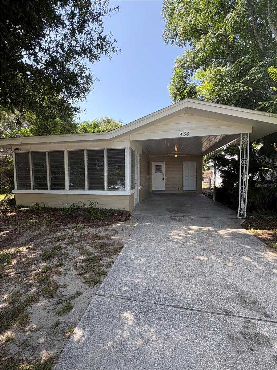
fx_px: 149
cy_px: 185
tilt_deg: -5.5
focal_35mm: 14
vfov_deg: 102.1
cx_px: 138
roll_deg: -1.2
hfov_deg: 85.7
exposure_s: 1/379
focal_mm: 2.22
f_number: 2.2
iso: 64
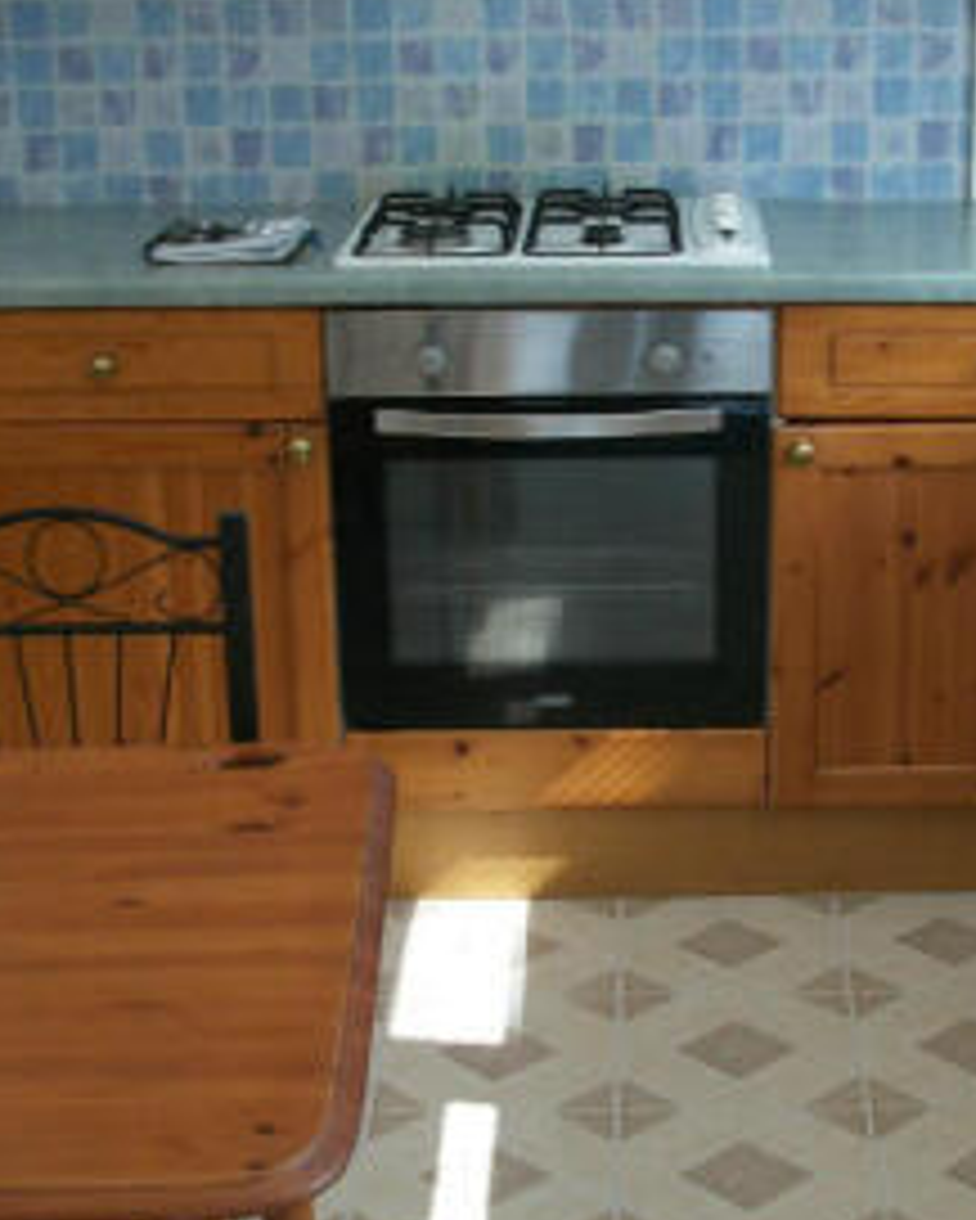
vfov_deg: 29.1
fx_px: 2346
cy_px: 714
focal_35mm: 65
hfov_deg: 23.4
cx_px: 614
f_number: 2.9
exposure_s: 1/62.4
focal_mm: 5.7
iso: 80
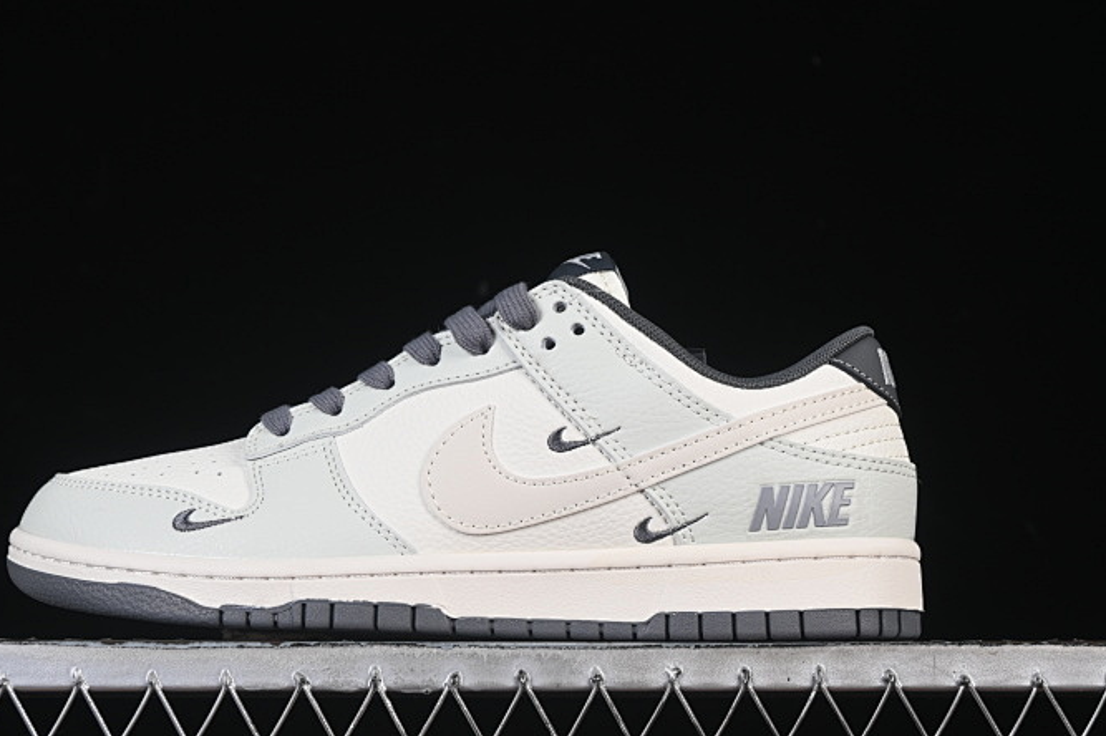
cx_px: 481
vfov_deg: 15.2
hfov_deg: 22.6
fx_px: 2764
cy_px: 372
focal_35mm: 90
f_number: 8
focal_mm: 50
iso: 160
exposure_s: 1/80
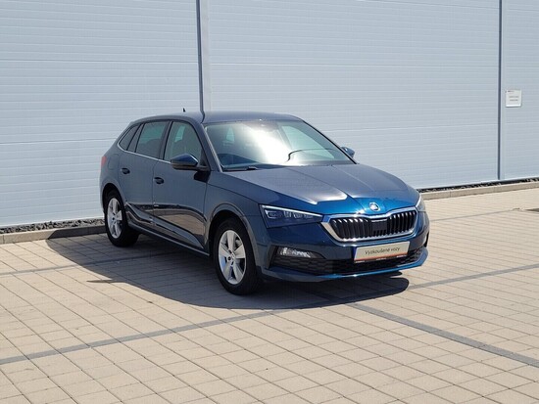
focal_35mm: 26
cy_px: 202
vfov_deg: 53.1
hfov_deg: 67.3
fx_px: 405
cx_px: 270
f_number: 1.8
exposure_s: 1/2664
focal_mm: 5.4
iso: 40
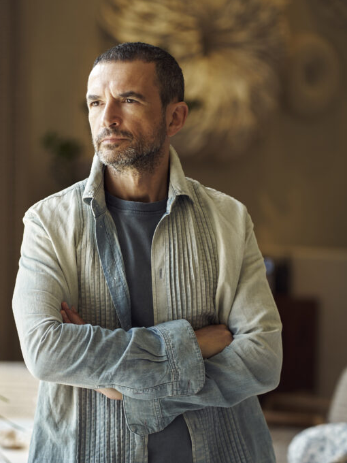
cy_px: 231
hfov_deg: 12.0
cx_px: 88
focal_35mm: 123
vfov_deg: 16.0
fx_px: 1644
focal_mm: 85
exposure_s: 1/200
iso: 250
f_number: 2.5
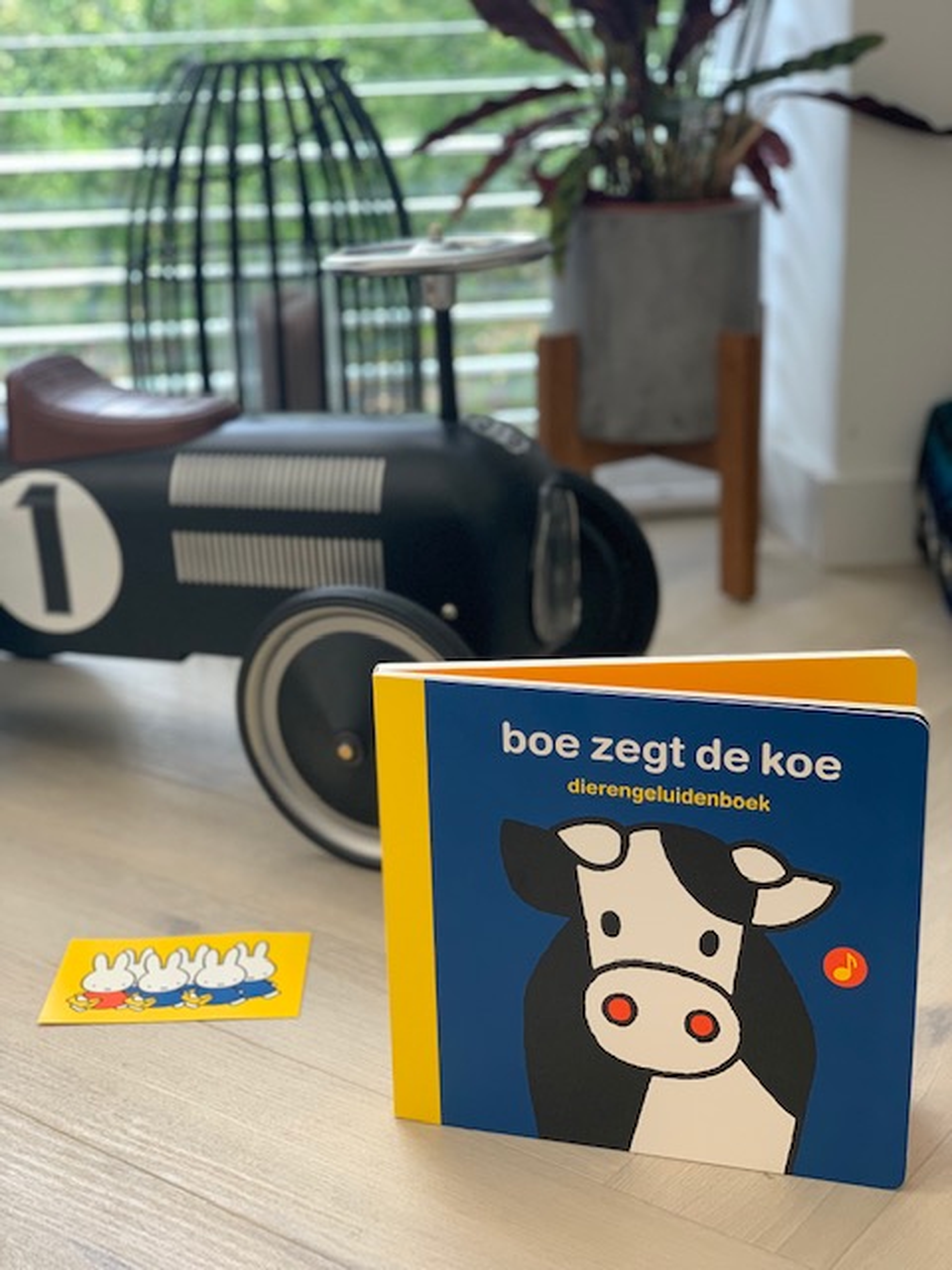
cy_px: 635
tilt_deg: -18.6
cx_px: 476
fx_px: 1907
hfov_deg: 28.0
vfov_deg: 36.8
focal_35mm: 52
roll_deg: +2.5
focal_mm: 6
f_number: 2.4
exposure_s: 1/60
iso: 160
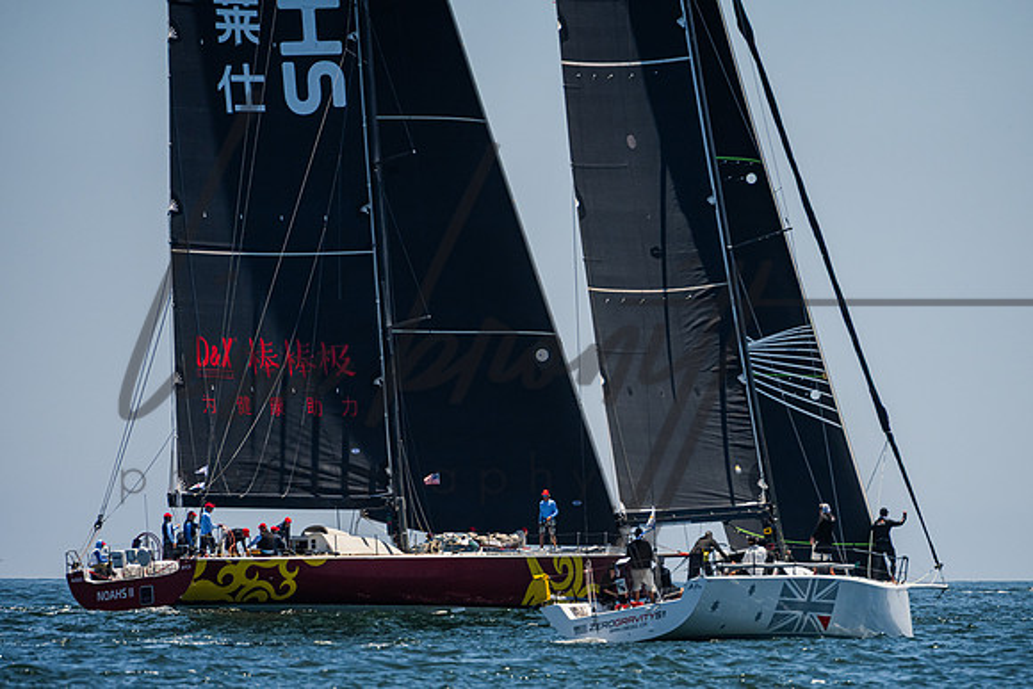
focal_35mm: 417
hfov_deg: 4.9
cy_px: 448
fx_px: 11969
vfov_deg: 3.3
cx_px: 586
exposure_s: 1/2500
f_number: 8
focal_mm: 320
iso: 500
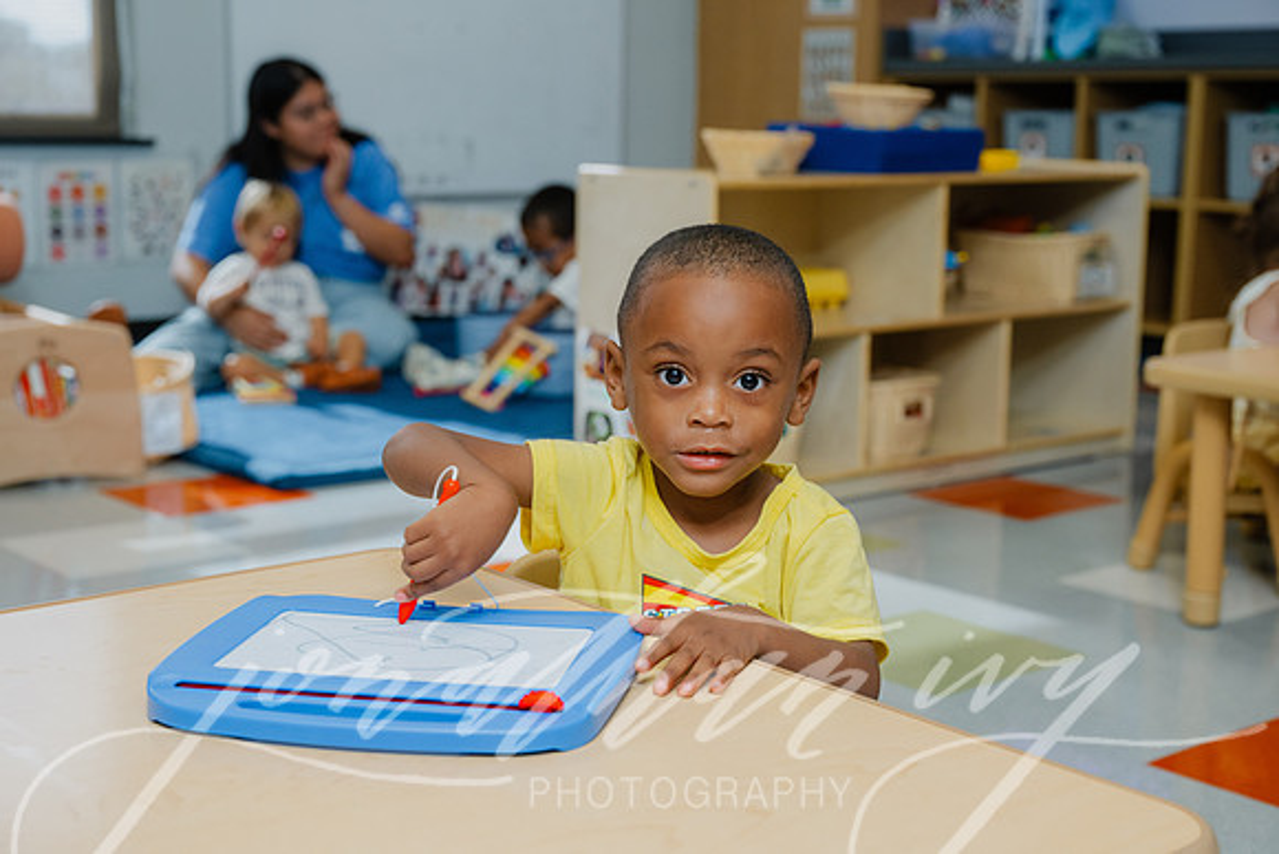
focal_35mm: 52
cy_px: 427
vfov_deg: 26.0
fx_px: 1848
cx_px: 640
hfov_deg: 38.2
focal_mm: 52
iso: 640
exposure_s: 1/200
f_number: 4.5
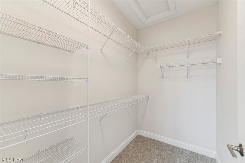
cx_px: 122
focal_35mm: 14
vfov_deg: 81.2
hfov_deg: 104.3
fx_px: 95
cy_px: 82
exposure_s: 1/60
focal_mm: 14
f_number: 3.5
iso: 200
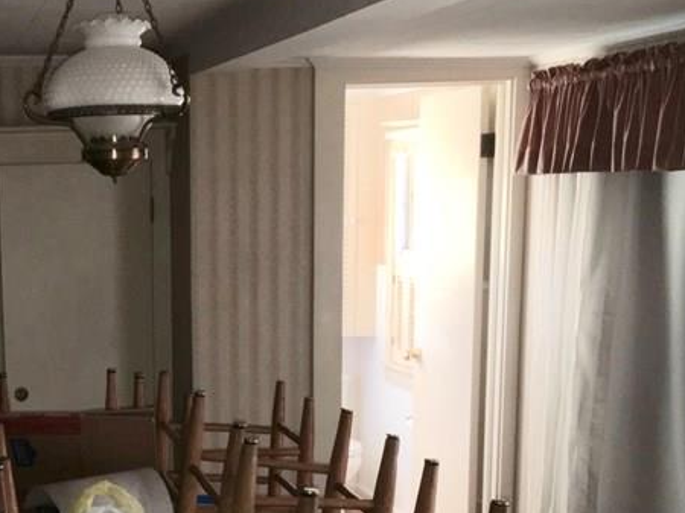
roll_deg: +1.4
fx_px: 1305
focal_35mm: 66
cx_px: 93
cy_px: 470
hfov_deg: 28.5
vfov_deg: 21.7
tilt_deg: -10.5
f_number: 2.2
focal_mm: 4.15
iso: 40
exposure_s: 1/16
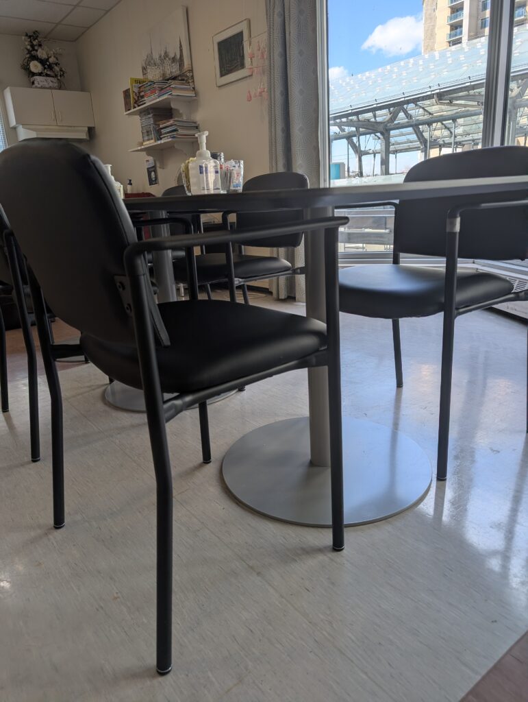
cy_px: 351
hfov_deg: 56.9
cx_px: 264
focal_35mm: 24
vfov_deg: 71.5
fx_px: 487
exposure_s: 1/264
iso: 14
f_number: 1.68
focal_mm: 6.9
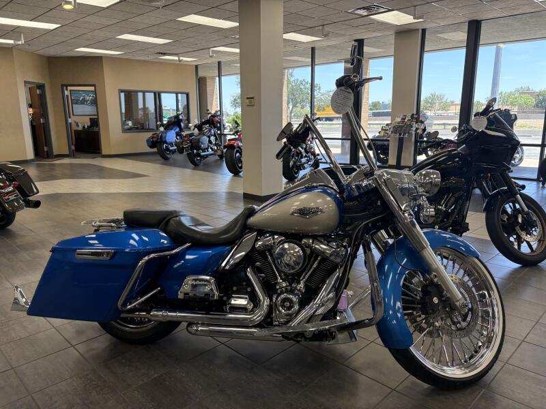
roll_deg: +1.2
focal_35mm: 26
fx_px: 410
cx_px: 273
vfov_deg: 53.1
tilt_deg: -11.6
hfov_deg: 67.3
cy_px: 204
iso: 125
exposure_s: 1/200
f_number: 1.6
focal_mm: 5.96
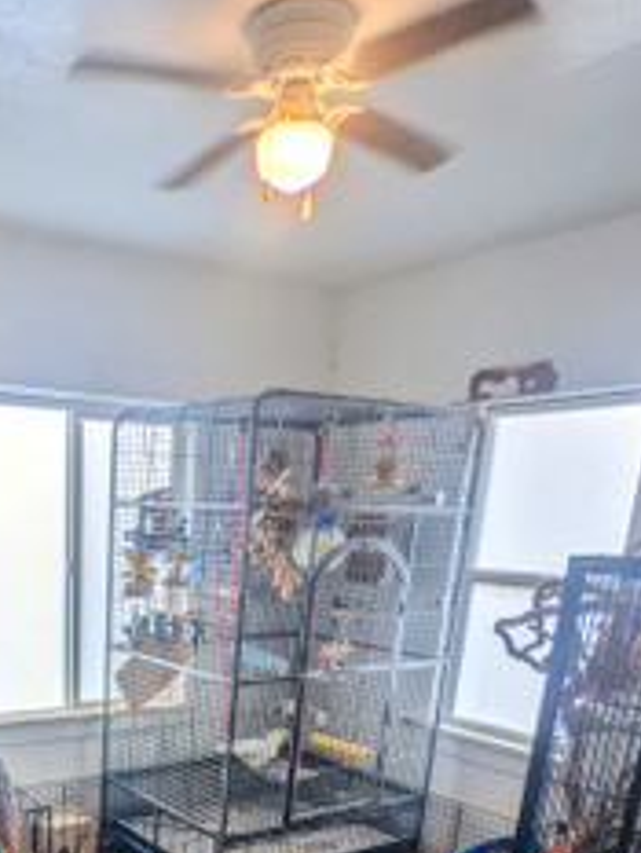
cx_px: 99
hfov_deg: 40.6
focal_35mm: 33
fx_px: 814
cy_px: 787
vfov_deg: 48.7
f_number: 2.2
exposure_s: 1/120
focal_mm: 2.22
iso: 52
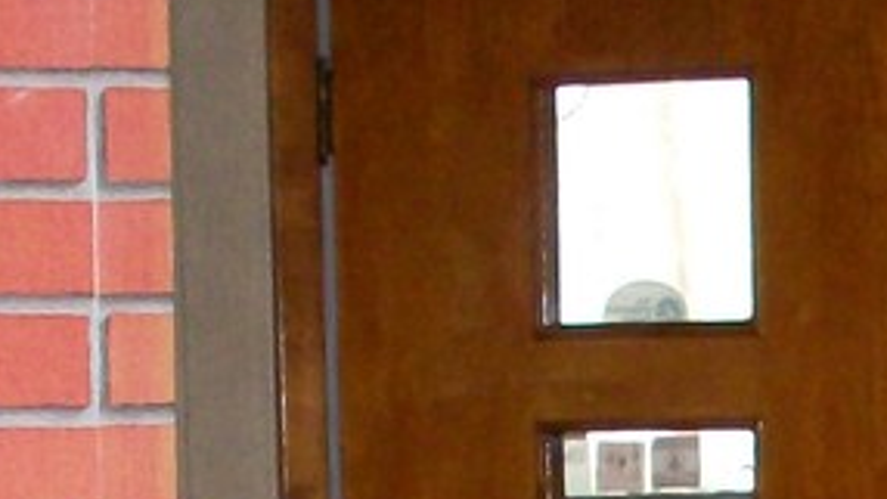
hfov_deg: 10.9
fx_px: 4517
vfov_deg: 6.0
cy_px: 1227
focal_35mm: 192
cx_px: 1206
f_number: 3.1
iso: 250
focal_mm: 6.3
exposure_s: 1/80
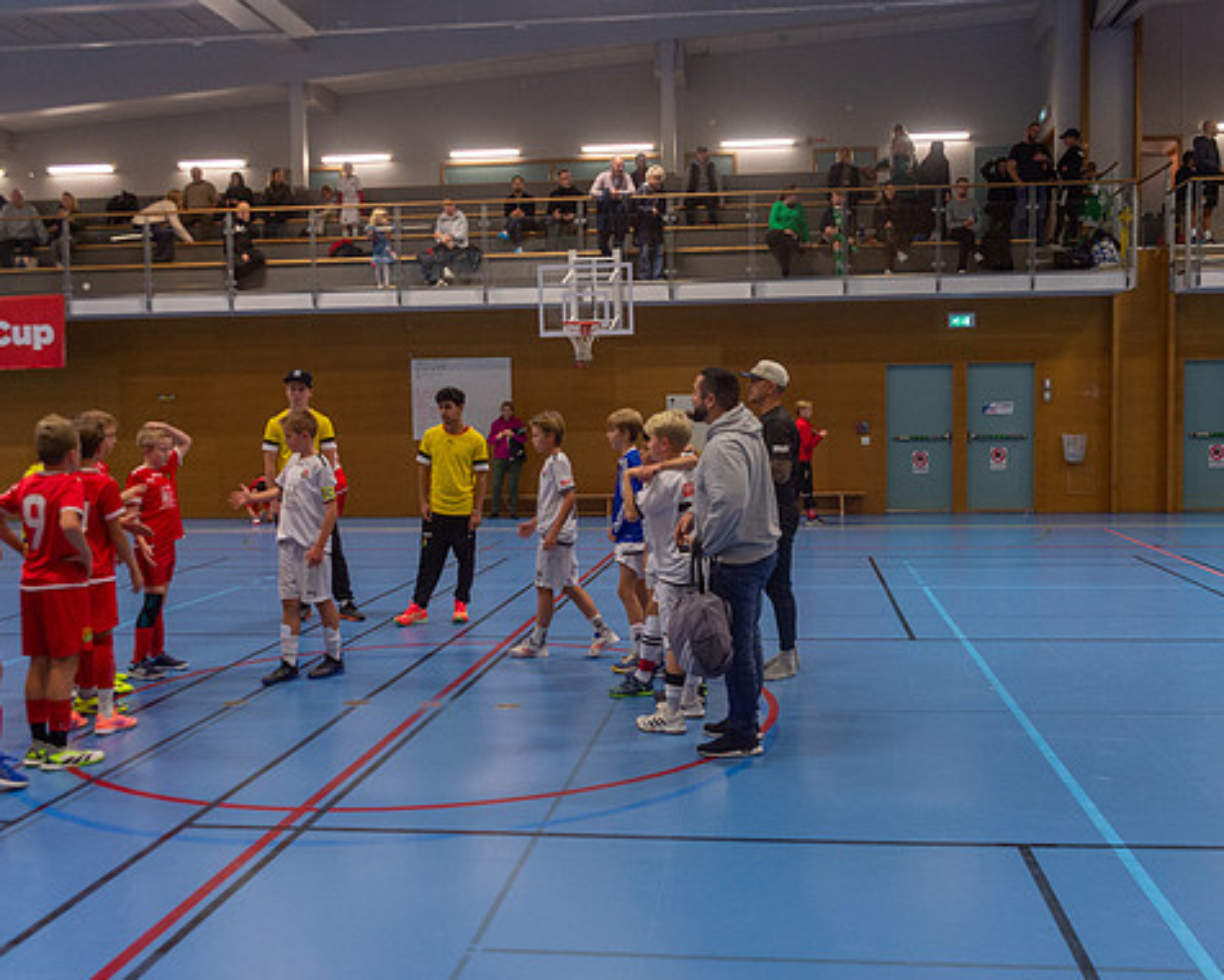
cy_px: 494
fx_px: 1341
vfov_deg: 40.1
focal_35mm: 37
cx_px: 635
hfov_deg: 49.1
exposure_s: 1/400
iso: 1800
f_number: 3.5
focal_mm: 31
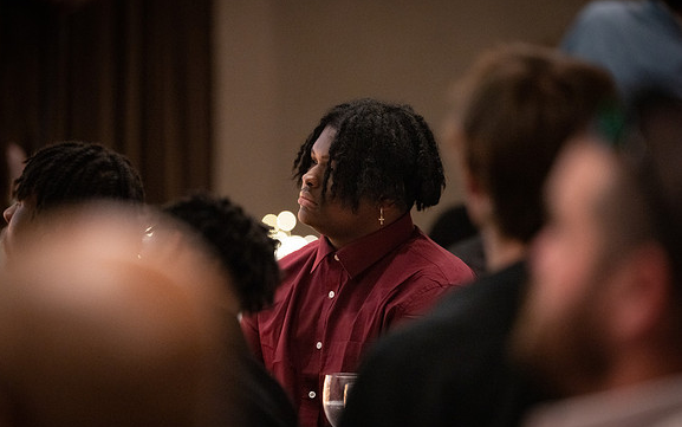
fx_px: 3811
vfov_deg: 6.4
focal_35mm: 205
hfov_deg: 10.2
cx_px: 340
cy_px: 216
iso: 12800
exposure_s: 1/320
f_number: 2.8
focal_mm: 200
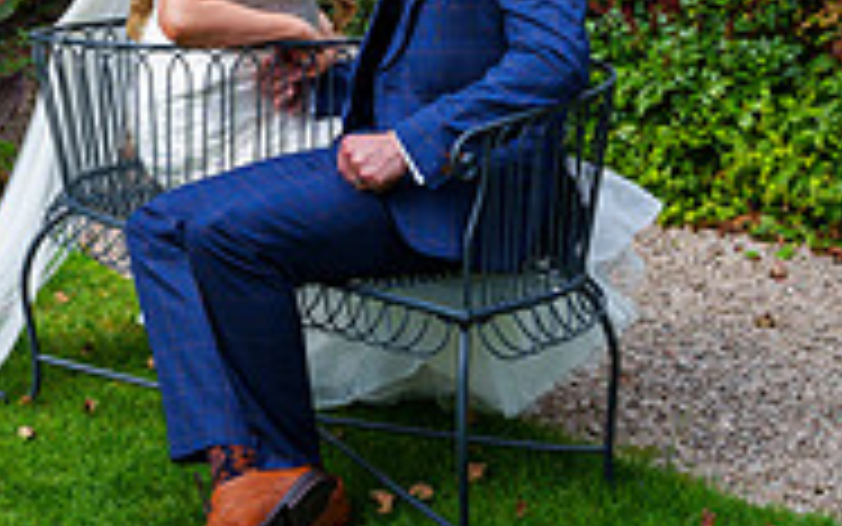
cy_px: -202
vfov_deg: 13.4
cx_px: 185
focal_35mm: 93
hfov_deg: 22.1
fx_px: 2135
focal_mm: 38
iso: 200
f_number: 5
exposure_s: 1/800
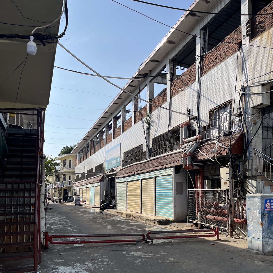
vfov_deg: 51.7
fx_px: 277
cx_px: 136
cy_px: 178
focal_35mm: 31
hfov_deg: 52.5
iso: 50
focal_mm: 5.1
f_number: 1.6
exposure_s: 1/4651
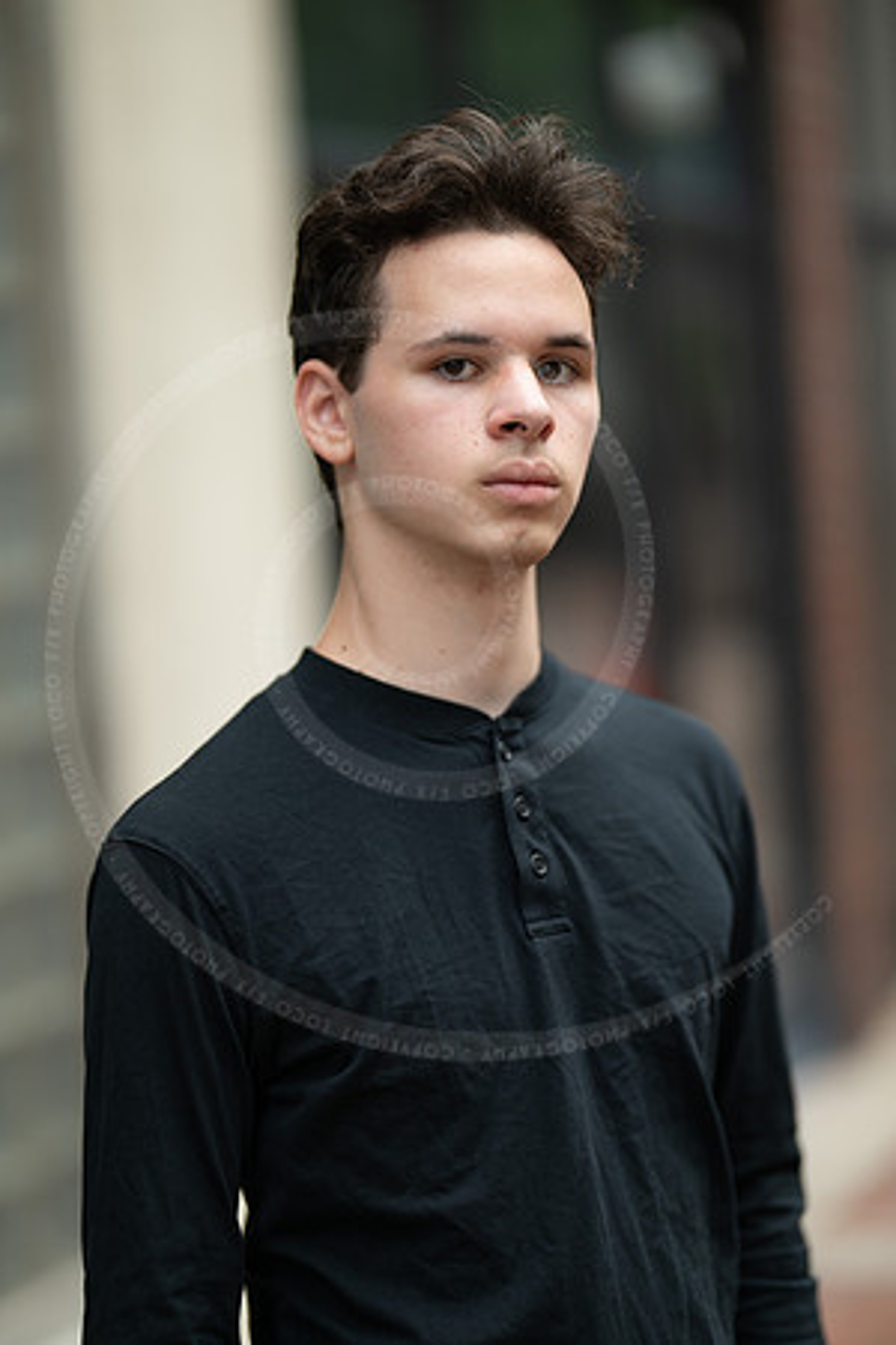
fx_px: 3173
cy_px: 672
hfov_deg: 16.1
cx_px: 448
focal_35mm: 85
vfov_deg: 23.9
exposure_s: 1/320
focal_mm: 85
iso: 250
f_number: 1.2
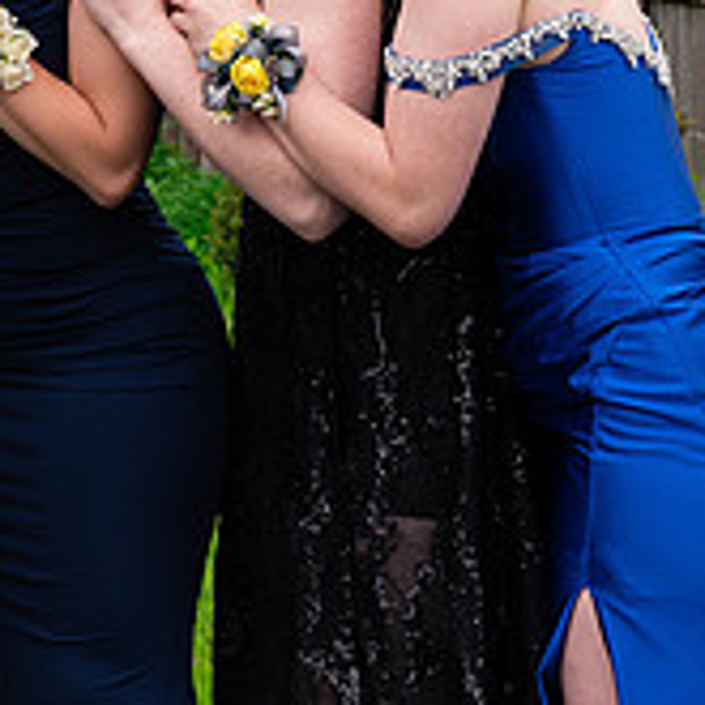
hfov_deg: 9.4
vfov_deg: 9.5
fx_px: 4194
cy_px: -84
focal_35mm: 182
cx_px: -334
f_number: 8
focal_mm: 58
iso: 400
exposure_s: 1/200
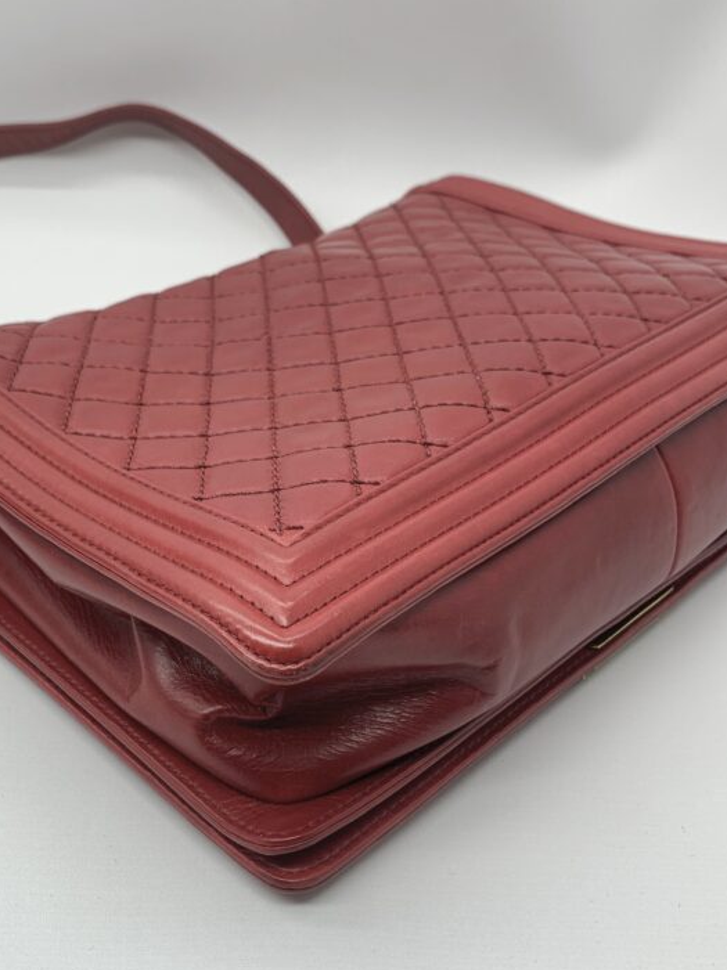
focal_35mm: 38
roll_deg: -3.8
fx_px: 1065
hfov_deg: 37.6
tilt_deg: -34.2
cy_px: 524
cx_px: 305
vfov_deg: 48.9
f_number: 1.8
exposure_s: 1/100
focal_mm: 4.25
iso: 40
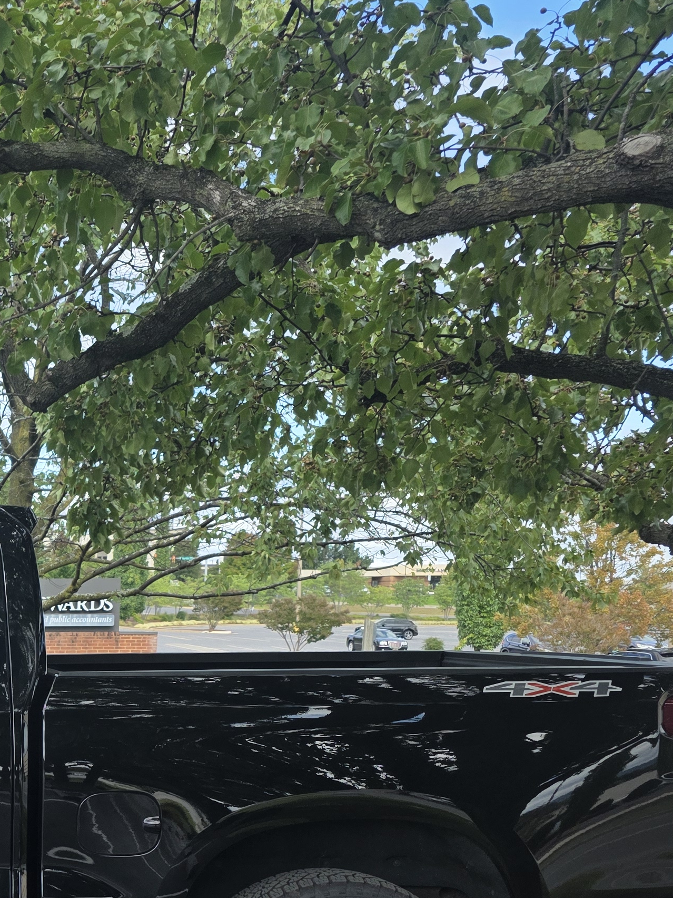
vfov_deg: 33.9
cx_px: -192
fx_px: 1400
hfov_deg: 23.9
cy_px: 786
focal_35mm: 54
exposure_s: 1/2384
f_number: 1.7
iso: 80
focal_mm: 6.3
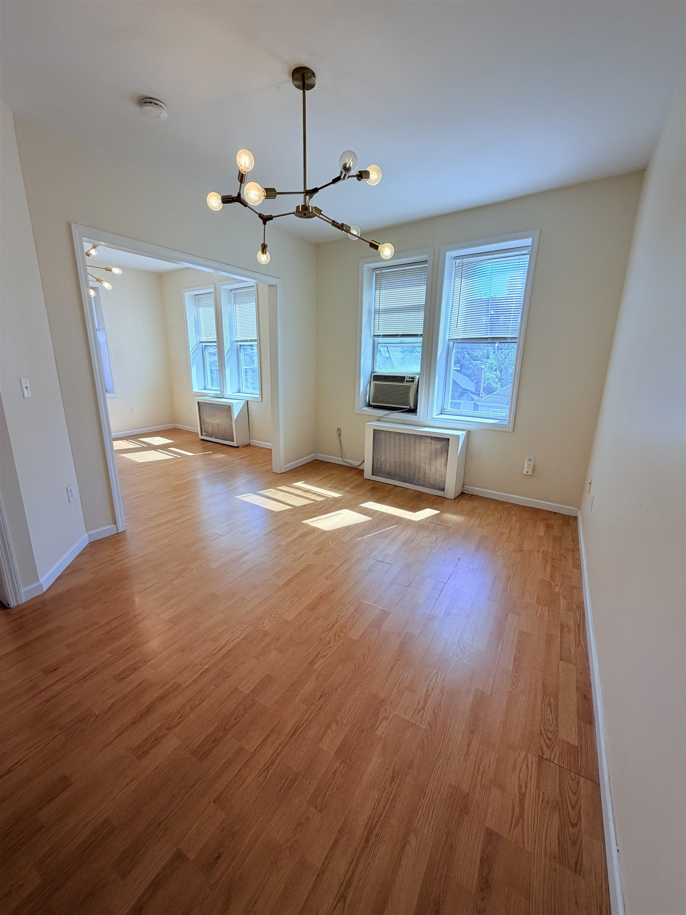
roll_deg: -0.9
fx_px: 370
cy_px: 458
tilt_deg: -14.6
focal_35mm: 14
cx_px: 343
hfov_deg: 85.7
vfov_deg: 102.1
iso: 50
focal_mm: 2.22
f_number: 2.2
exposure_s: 1/212
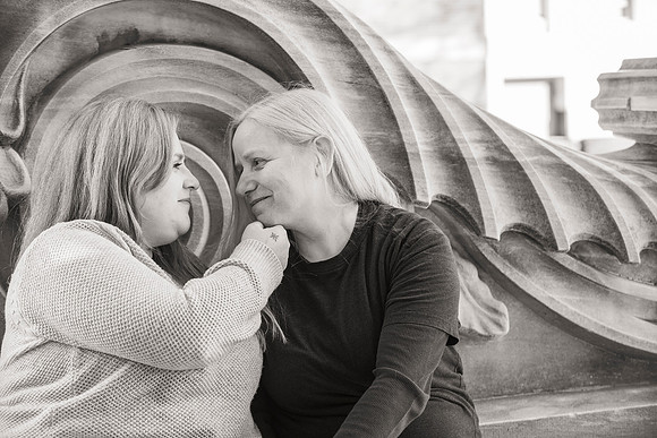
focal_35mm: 78
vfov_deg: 17.5
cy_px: 219
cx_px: 328
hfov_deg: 26.0
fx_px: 1424
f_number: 4
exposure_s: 1/320
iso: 400
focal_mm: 78
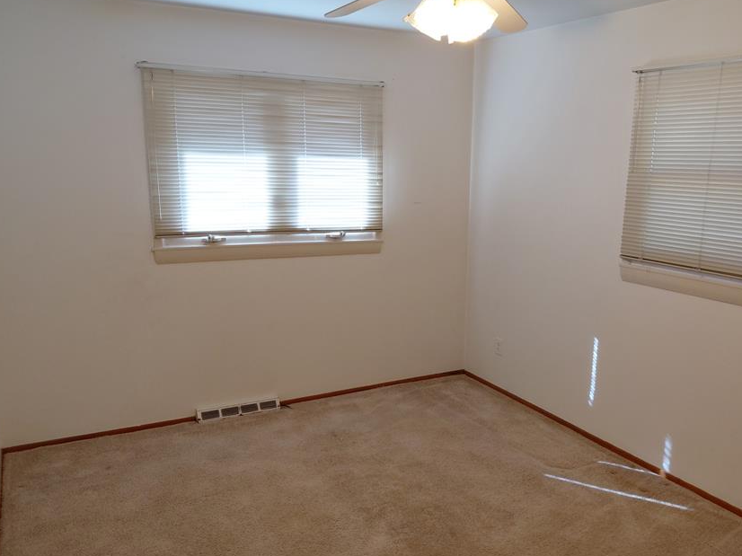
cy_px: 331
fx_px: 664
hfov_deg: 57.8
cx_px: 450
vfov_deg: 45.2
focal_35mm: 31
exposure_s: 1/120
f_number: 1.8
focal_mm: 4.69
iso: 250
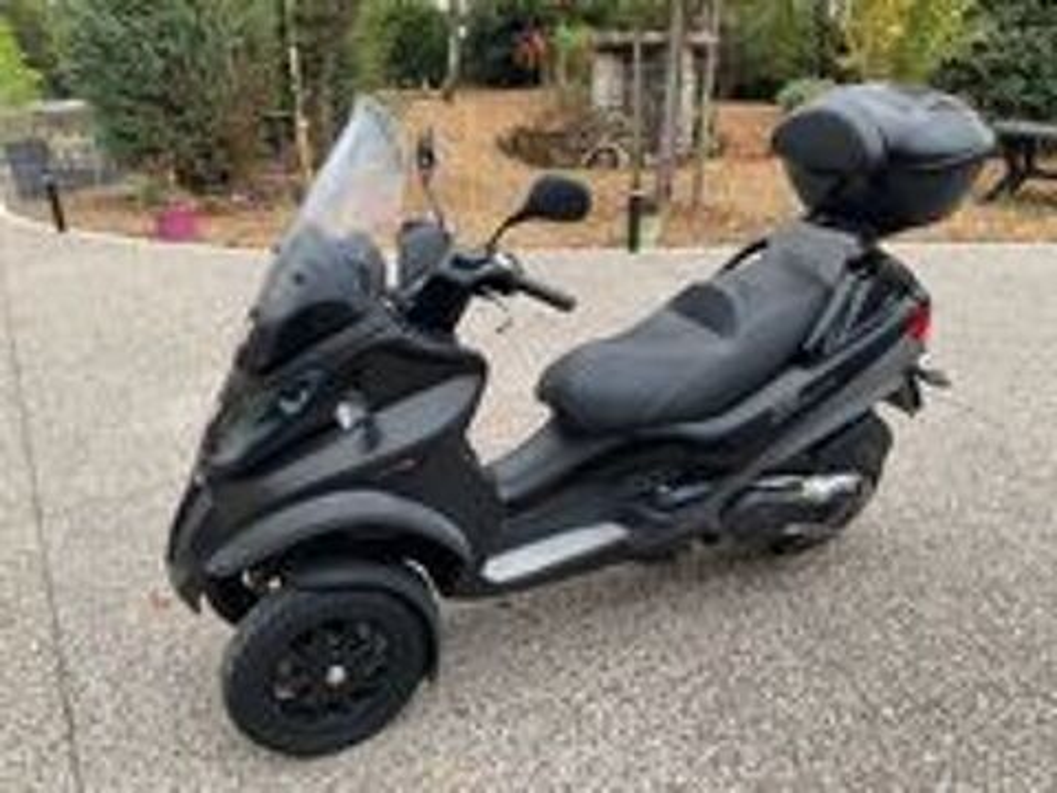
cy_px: 396
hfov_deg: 61.7
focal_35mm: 29
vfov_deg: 48.2
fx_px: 886
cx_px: 528
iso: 16
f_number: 1.8
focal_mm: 3
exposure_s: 1/254
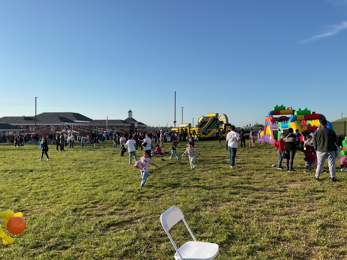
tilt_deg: -1.0
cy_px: 130
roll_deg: +0.2
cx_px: 174
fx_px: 291
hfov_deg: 61.7
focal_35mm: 29
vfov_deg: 48.2
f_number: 1.8
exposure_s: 1/1730
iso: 16
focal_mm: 3
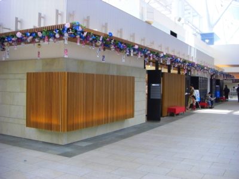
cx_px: 120
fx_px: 262
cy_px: 90
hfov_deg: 49.0
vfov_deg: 37.7
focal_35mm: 38
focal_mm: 6.3
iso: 200
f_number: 3.4
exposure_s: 1/50
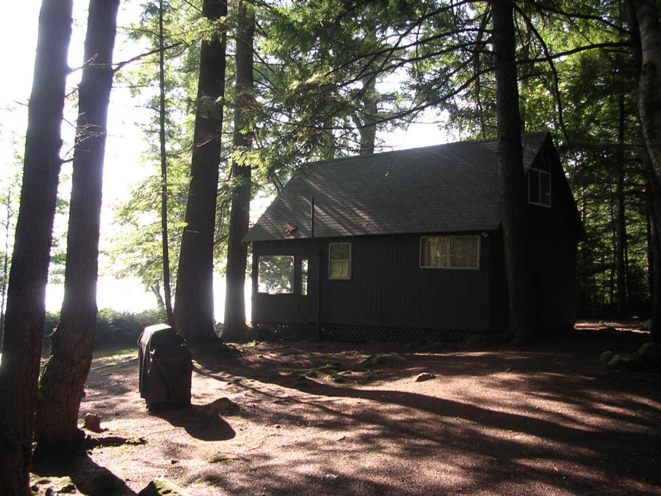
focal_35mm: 38
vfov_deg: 37.7
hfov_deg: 49.0
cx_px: 330
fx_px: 726
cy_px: 248
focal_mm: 5.8
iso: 100
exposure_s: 1/105
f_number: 2.8
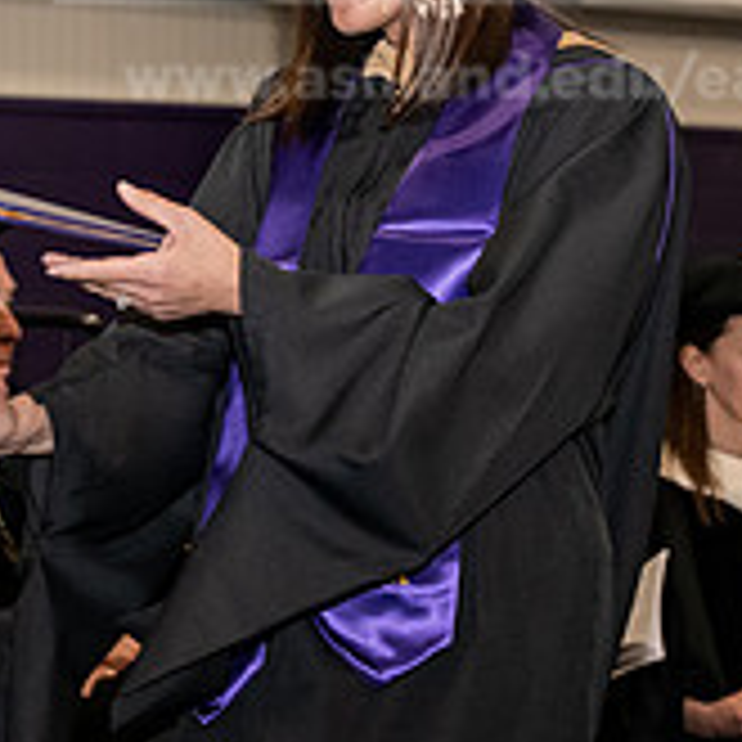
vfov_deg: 7.3
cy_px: 173
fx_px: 5796
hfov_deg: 7.3
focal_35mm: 239
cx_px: -81
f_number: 5.6
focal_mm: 80
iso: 2000
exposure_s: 1/200
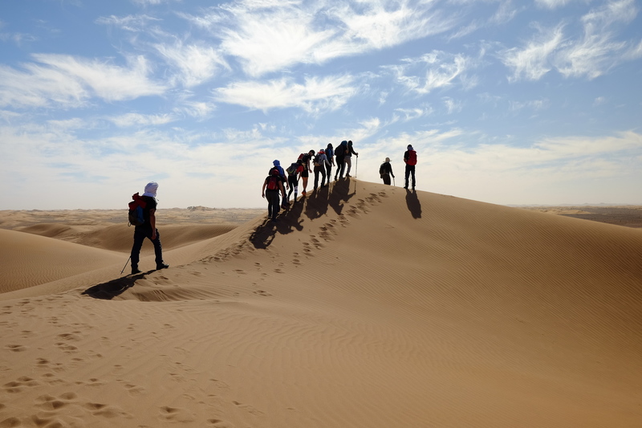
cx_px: 321
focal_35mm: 35
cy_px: 214
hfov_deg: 54.4
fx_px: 624
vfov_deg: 37.8
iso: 200
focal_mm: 23
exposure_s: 1/400
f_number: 8
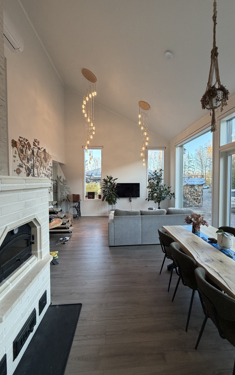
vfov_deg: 101.5
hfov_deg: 74.7
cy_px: 187
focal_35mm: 15
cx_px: 125
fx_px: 154
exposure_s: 1/91
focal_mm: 2.22
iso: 200
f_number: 2.2
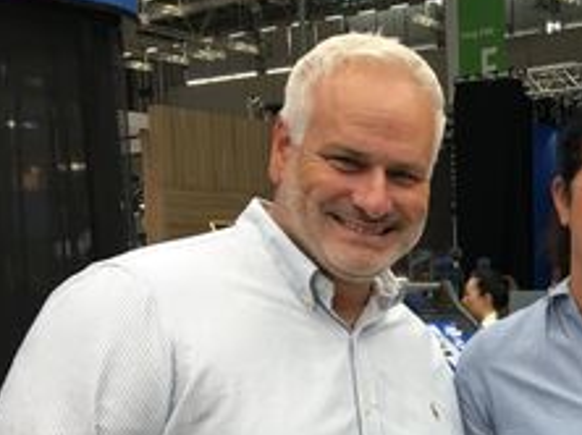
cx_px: 598
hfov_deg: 27.2
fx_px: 1125
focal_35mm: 67
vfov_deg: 20.9
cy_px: 464
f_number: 2.2
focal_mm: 4.15
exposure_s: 1/33
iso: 50
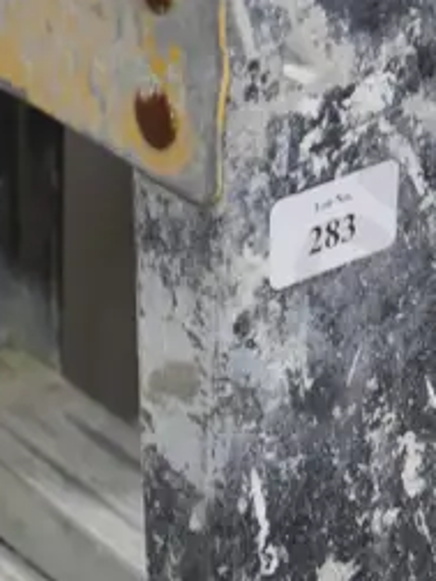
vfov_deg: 15.0
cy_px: 544
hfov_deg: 11.4
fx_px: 2183
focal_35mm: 130
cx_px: 142
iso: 1000
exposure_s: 1/60
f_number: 3.6
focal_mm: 16
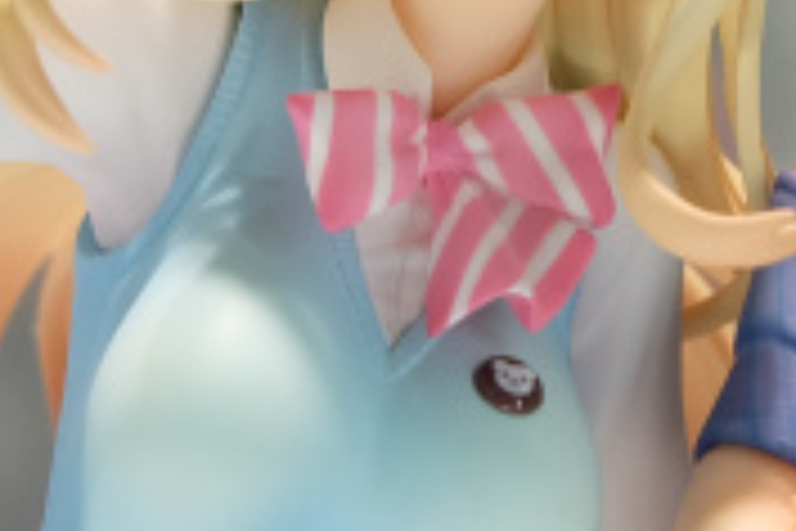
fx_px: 7473
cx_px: 738
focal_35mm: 338
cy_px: 218
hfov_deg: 6.1
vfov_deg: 4.1
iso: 500
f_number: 5.6
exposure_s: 1/125
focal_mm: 50
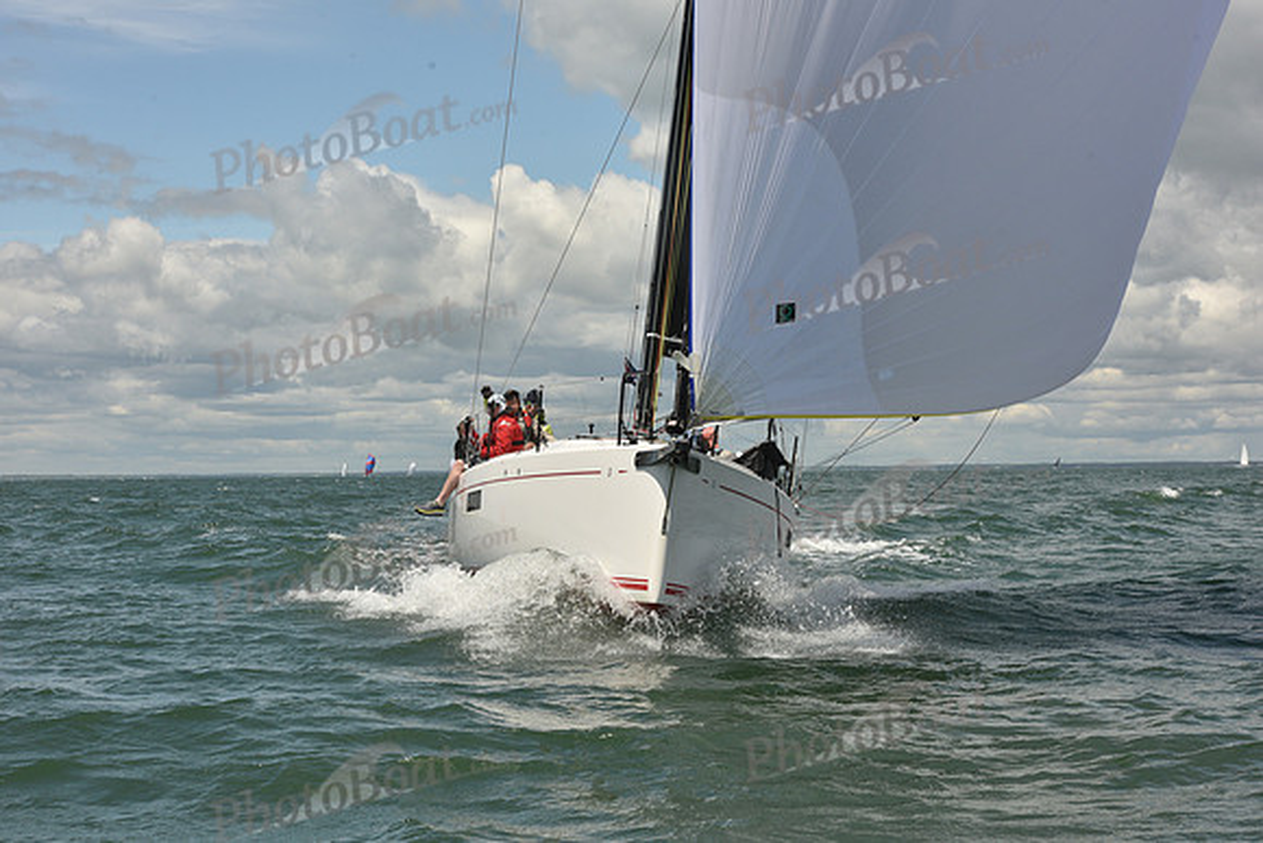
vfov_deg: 19.5
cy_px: 422
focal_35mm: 70
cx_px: 632
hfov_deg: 28.8
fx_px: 2456
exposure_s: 1/800
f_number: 13
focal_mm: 70
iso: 320
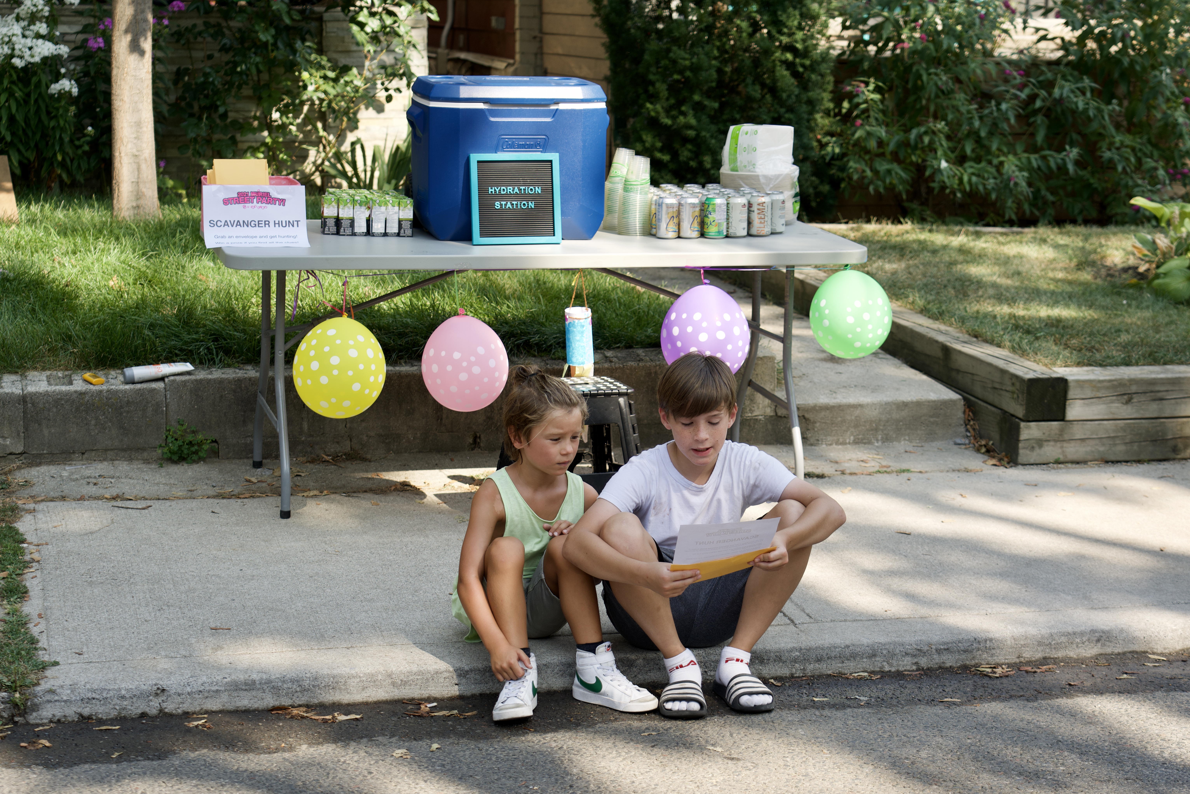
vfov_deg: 25.1
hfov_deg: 36.9
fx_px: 1785
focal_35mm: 54
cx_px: 595
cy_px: 397
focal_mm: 54
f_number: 4
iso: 100
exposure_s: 1/160
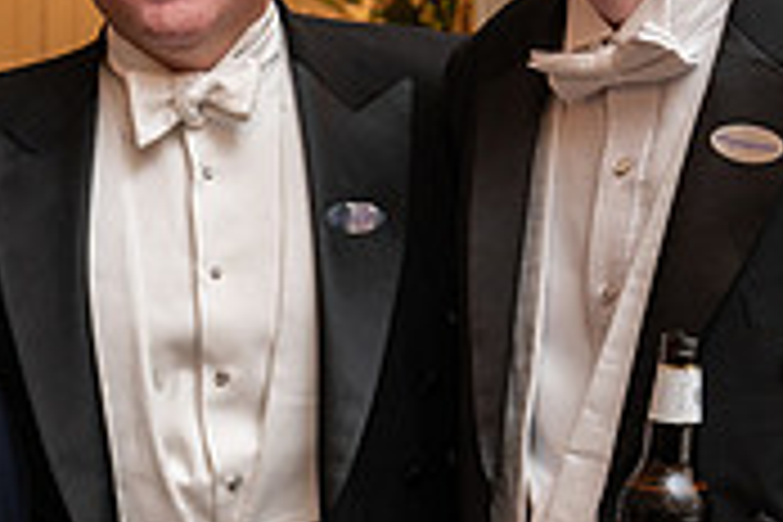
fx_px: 2610
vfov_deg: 11.4
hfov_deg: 16.9
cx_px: 126
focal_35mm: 120
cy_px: 371
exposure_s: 1/40
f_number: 4.5
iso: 800
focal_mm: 36
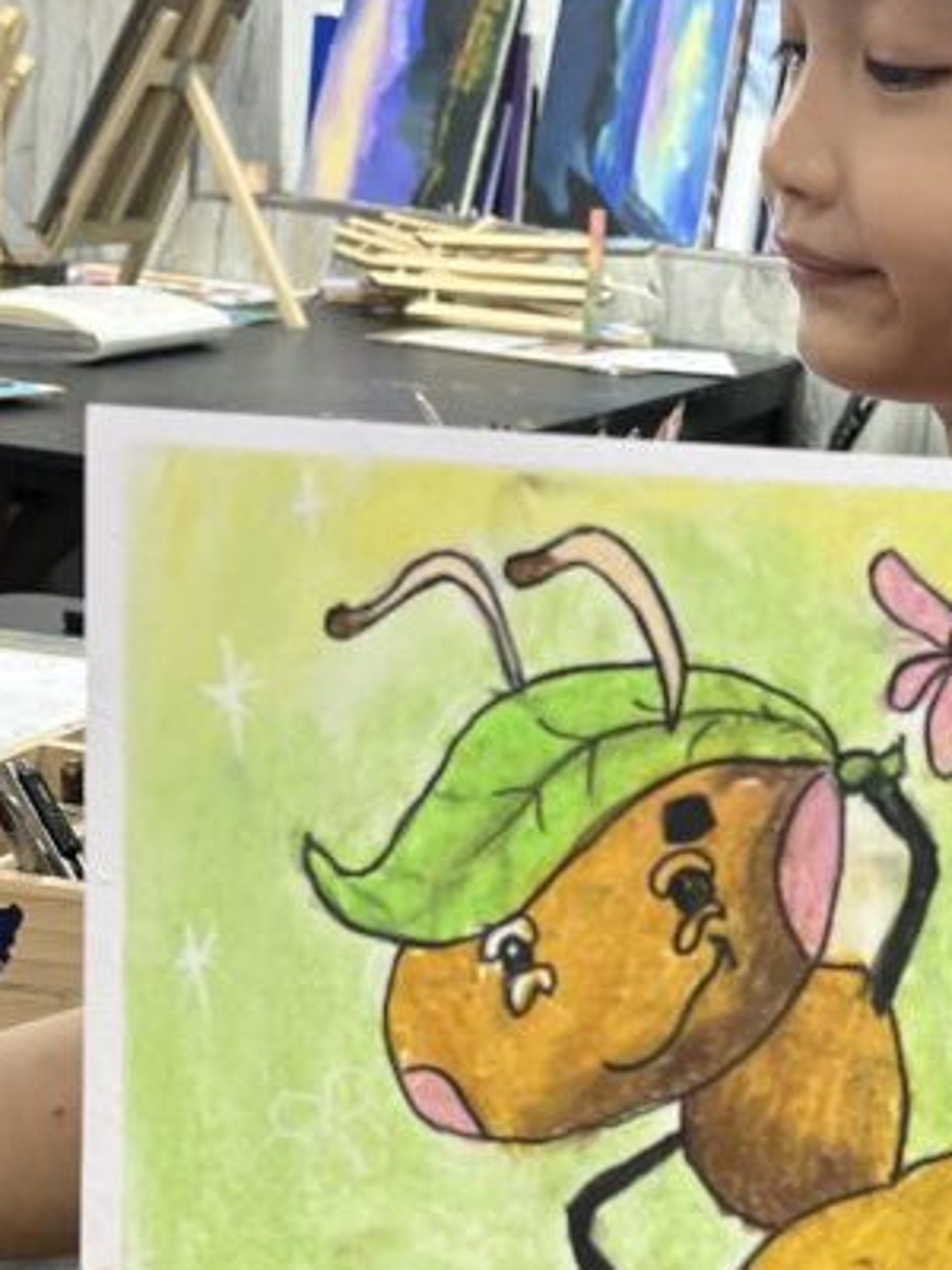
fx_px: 2383
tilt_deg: -17.7
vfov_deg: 29.5
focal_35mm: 65
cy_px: 895
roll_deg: -5.1
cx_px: 869
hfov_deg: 22.0
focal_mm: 5.1
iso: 125
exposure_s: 1/100
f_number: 1.6
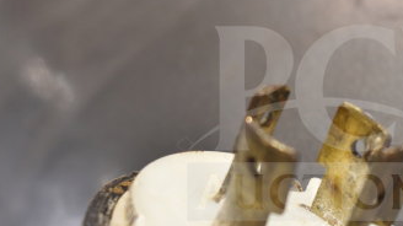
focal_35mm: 161
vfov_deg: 7.5
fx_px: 1719
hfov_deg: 13.3
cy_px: 123
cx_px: 324
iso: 900
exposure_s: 1/100
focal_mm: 55
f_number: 5.6
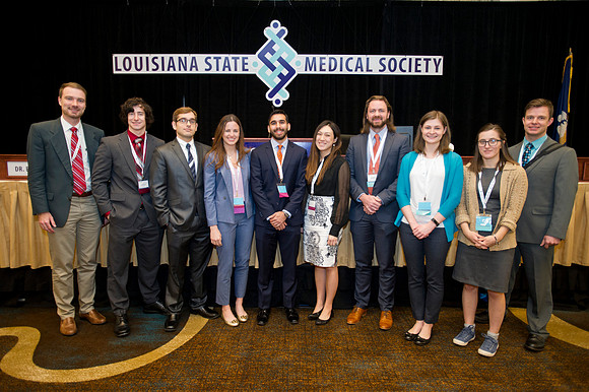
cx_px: 294
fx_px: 392
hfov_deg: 73.8
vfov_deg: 53.1
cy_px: 196
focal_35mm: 24
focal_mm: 24
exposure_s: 1/80
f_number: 2.8
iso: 1600
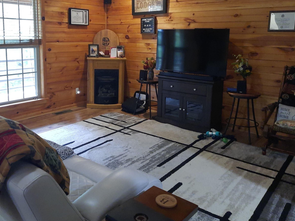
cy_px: 77
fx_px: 281
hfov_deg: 54.8
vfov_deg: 42.5
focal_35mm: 33
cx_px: 113
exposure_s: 1/24
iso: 500
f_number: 2
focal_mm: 4.6
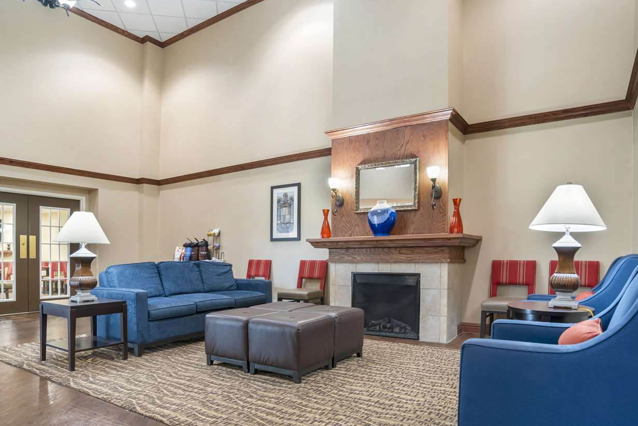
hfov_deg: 78.5
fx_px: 390
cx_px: 322
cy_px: 249
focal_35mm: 22
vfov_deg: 57.0
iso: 400
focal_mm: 18
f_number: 10
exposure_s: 5
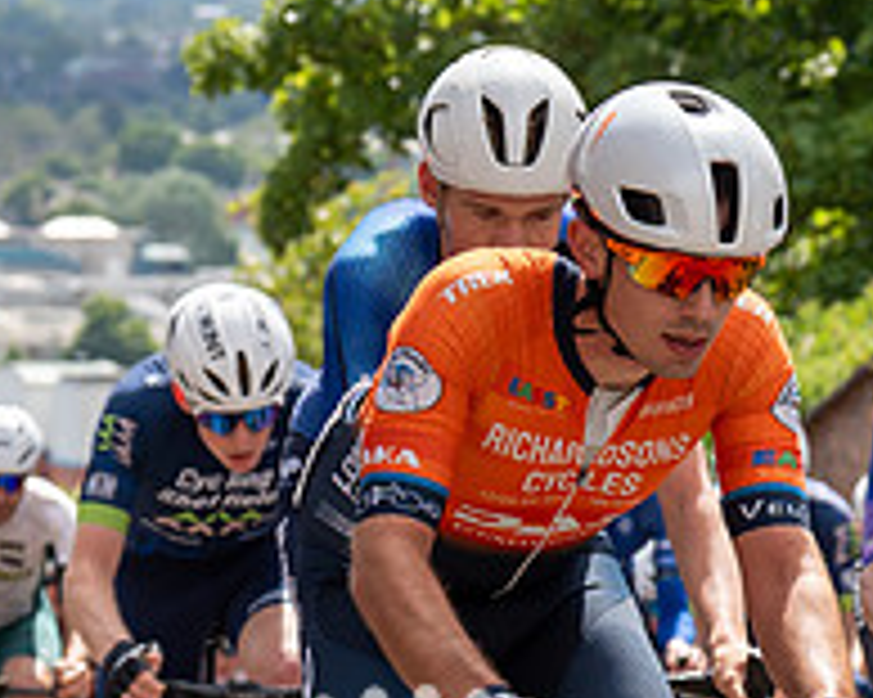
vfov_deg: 4.7
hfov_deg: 5.9
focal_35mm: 330
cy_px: 356
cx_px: 781
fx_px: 8522
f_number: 5
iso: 250
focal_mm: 70
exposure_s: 1/1000
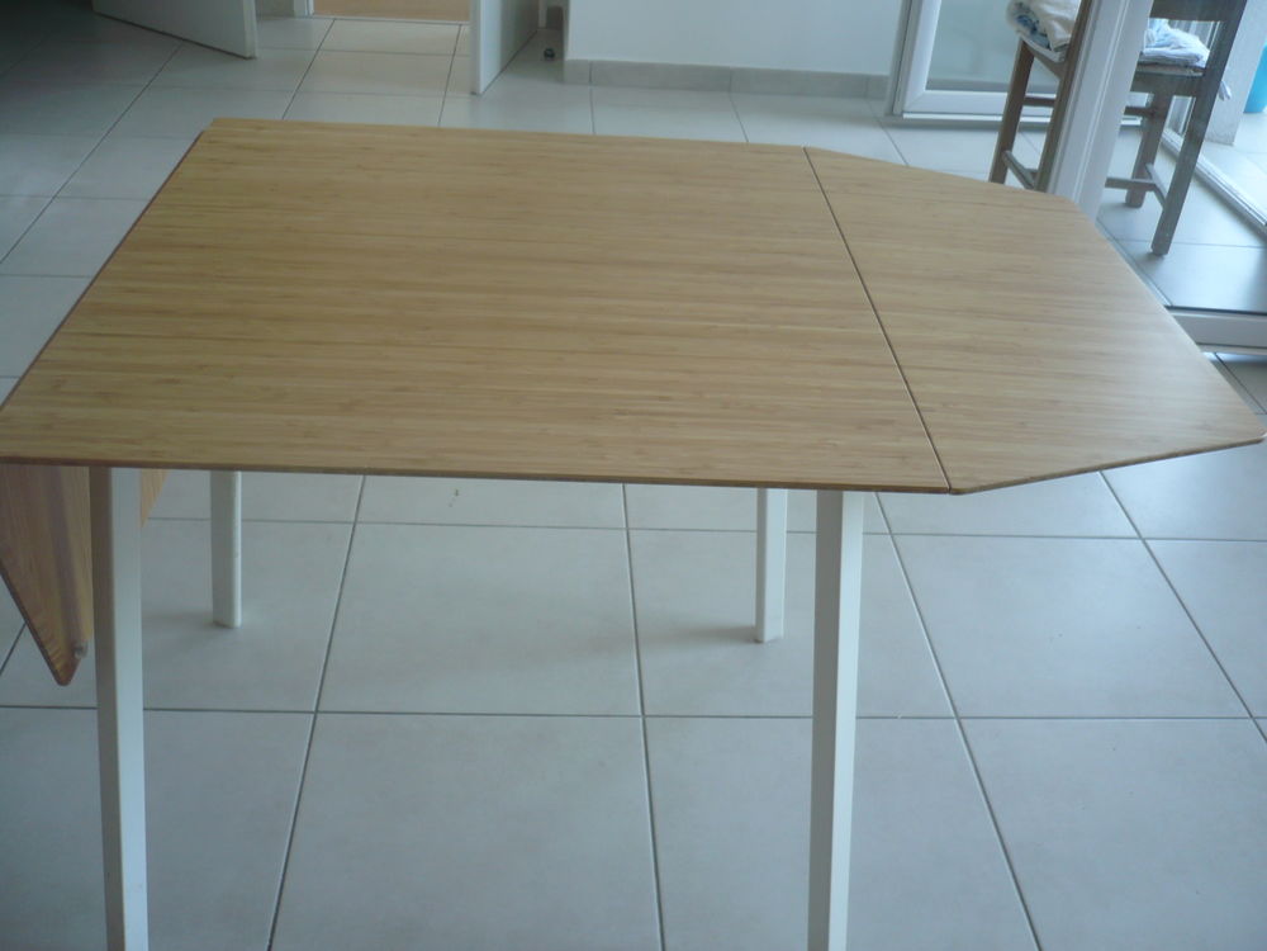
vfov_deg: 40.7
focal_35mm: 35
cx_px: 634
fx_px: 1281
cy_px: 476
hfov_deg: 52.6
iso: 100
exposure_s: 1/30
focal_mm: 5.8
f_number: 2.8
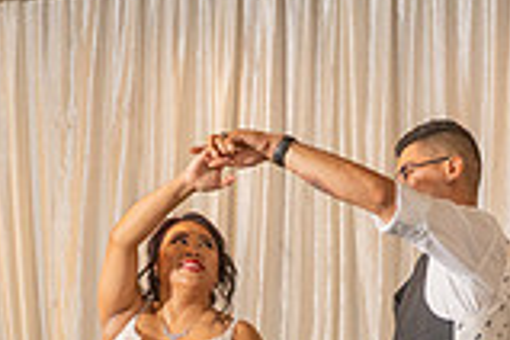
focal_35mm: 112
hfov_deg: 18.3
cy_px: 591
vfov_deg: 11.4
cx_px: 240
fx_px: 1587
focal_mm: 24
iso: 800
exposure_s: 1/125
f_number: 4.5
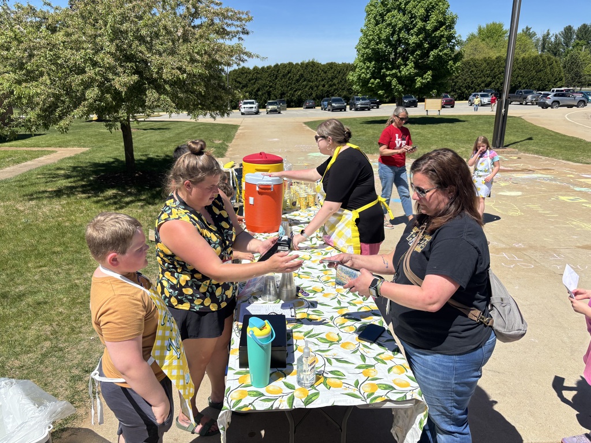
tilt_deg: -13.1
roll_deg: +0.6
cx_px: 296
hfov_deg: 67.3
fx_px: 444
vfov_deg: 53.1
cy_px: 222
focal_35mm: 26
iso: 50
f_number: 1.6
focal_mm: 5.96
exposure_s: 1/4255
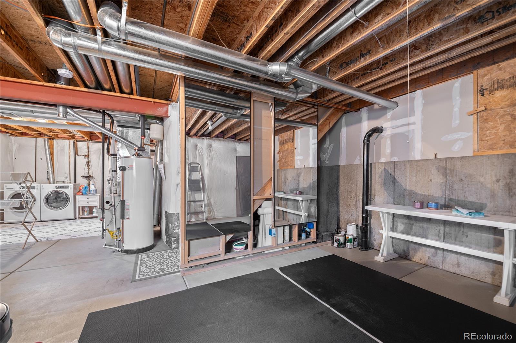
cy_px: 172
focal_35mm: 14
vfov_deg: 81.2
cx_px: 258
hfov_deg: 104.3
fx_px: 201
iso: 400
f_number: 8
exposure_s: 5
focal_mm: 14
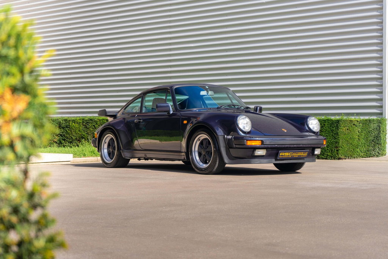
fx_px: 733
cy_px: 130
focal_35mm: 68
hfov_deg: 29.7
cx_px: 194
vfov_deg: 20.0
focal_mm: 68
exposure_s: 1/80
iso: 50
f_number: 5.6
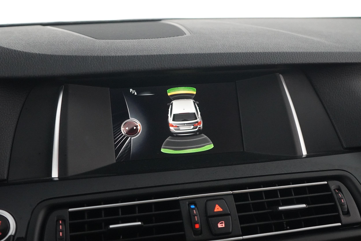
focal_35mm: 51
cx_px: 180
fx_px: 511
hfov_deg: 38.9
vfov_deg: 26.5
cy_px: 120
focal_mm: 34
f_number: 4
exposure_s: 1/30
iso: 6400
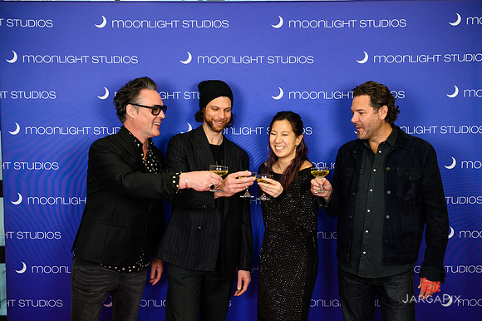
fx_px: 508
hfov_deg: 50.7
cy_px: 160
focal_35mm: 38
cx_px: 241
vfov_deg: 35.0
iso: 1000
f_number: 5
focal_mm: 38
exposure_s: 1/320
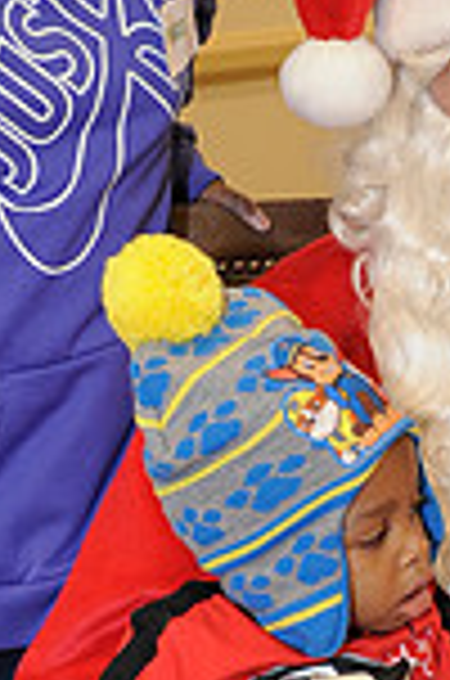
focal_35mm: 146
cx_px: 518
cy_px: 522
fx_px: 2750
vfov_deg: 14.0
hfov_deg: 9.3
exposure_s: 1/100
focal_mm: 38
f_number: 4
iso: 1600
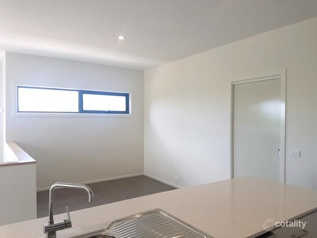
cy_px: 119
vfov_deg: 53.1
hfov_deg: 67.3
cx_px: 158
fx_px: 238
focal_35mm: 26
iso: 40
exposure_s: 1/164
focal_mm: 4.2
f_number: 1.7
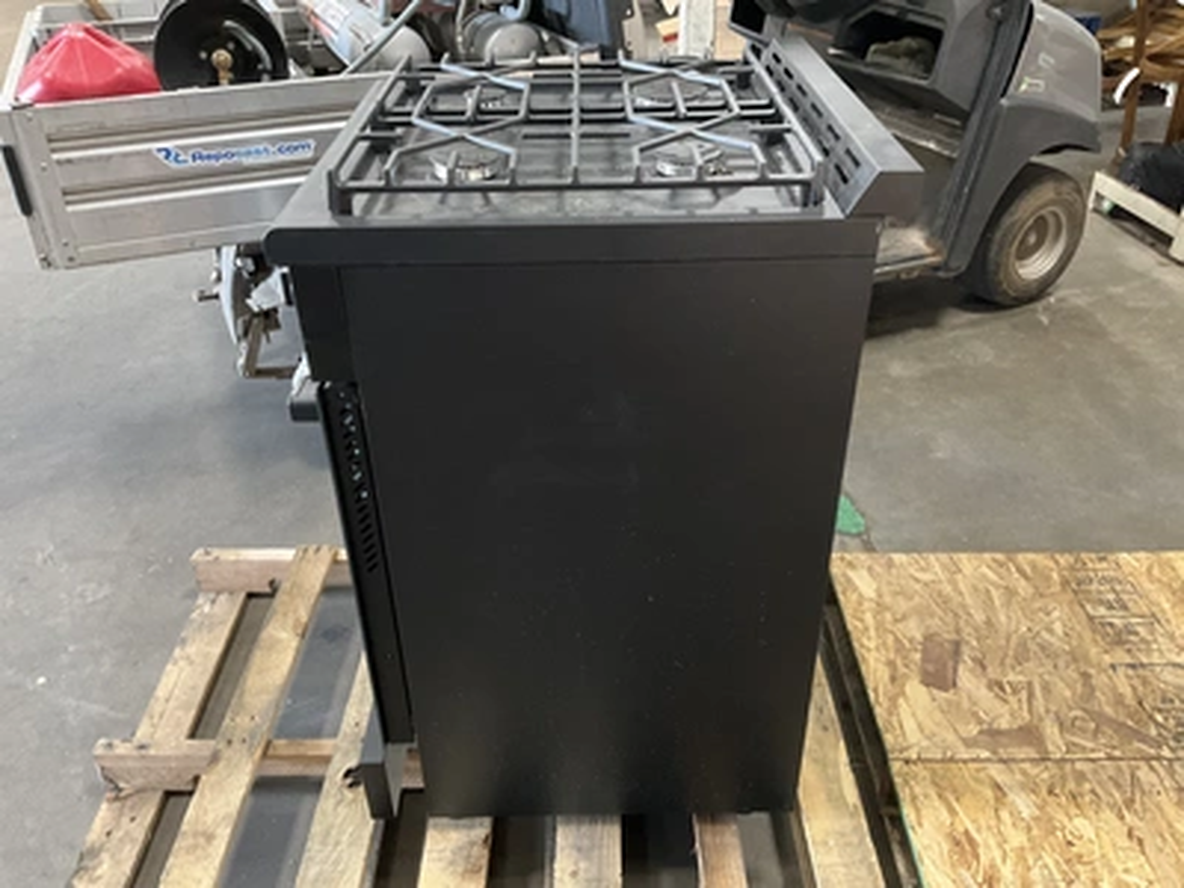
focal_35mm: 29
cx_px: 592
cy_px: 444
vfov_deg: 48.2
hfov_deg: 61.7
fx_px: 992
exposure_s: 1/30
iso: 400
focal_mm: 3
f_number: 1.8
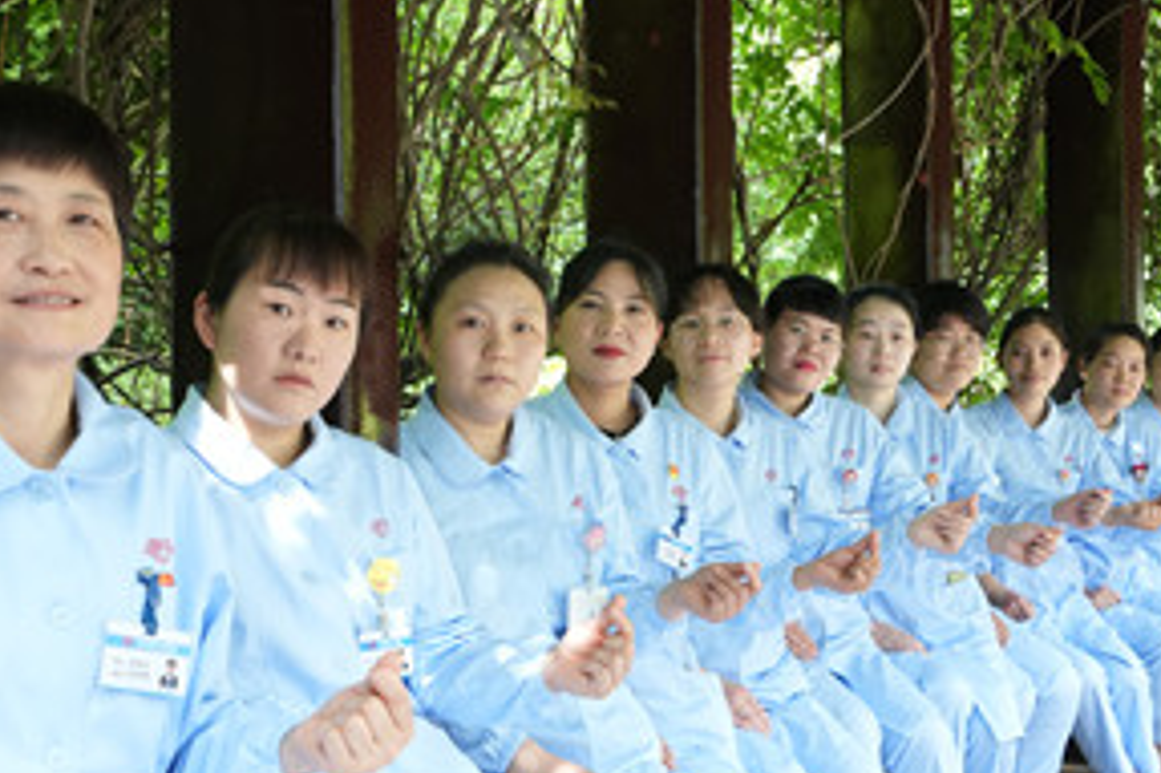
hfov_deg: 32.8
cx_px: 481
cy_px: 500
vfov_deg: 22.2
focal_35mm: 61
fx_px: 1966
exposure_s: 1/200
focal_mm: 35
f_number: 8
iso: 3200
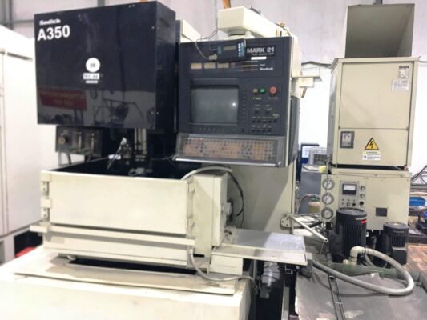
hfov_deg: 61.6
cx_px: 214
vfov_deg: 48.2
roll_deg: -1.4
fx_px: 358
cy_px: 160
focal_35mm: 29
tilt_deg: -5.4
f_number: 2.2
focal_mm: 4.15
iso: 80
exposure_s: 1/4
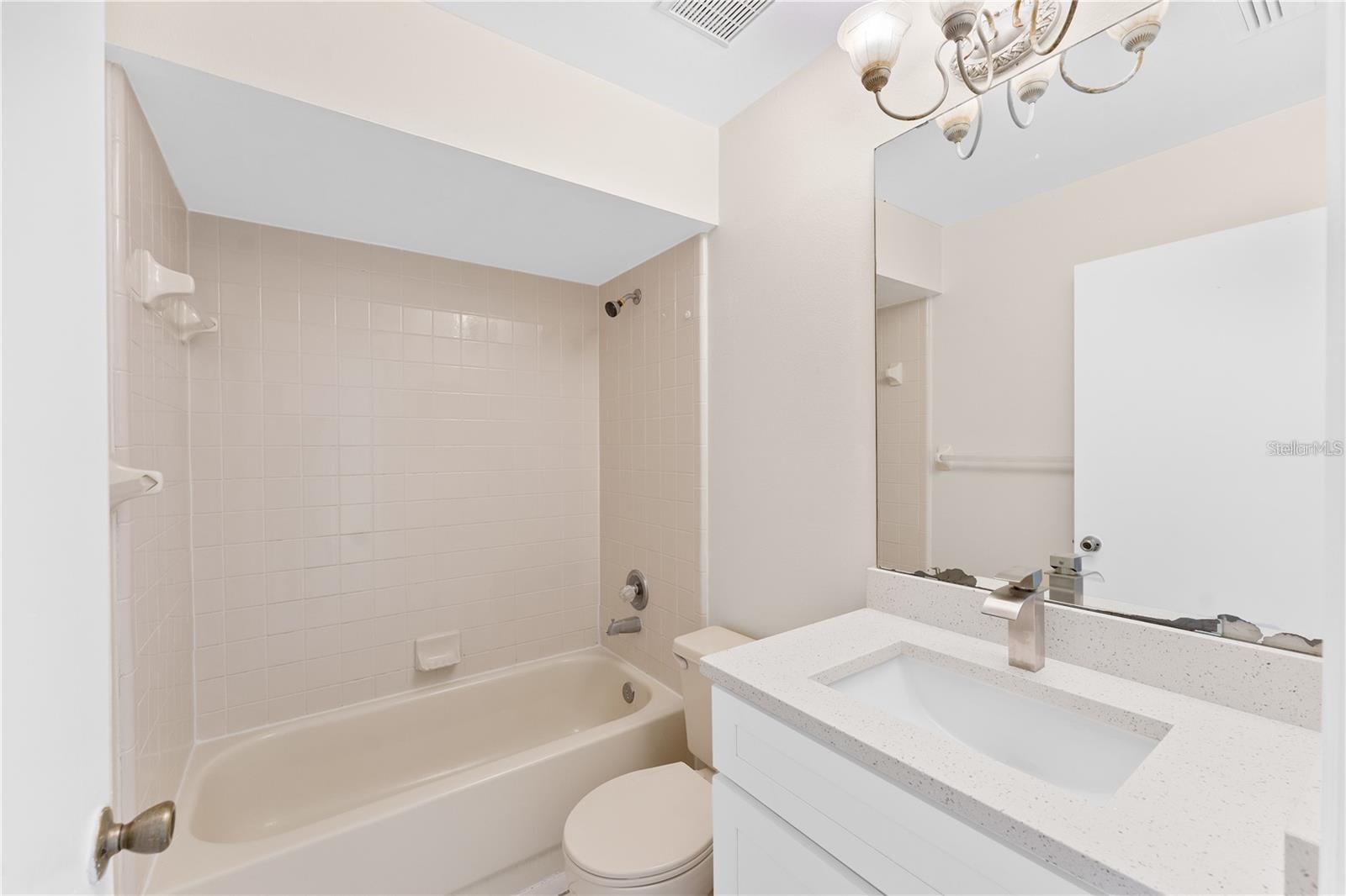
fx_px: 523
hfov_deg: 104.3
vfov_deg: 81.2
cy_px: 448
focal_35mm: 14
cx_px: 673
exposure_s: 1/30
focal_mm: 14
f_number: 7.1
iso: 400
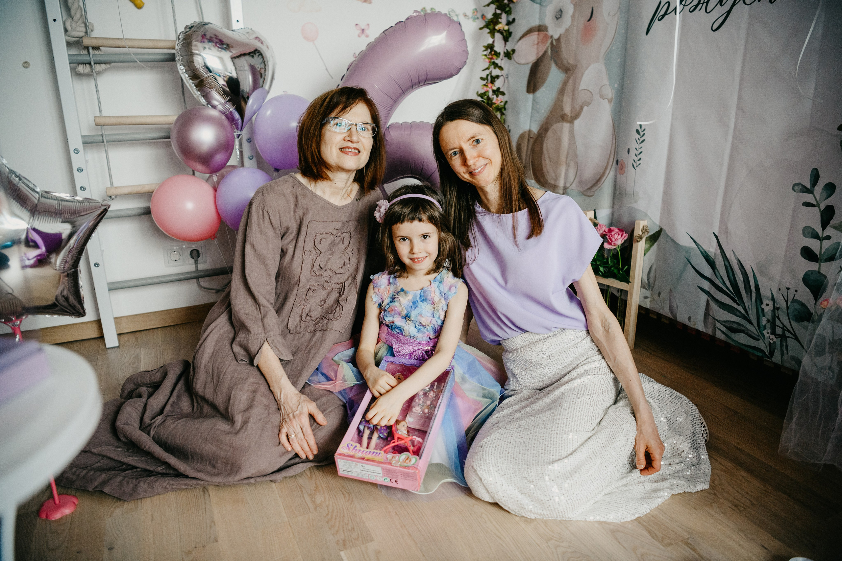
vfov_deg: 49.6
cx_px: 421
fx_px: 608
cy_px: 280
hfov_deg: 69.4
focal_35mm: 26
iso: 1250
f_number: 3.2
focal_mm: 26
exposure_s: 1/320
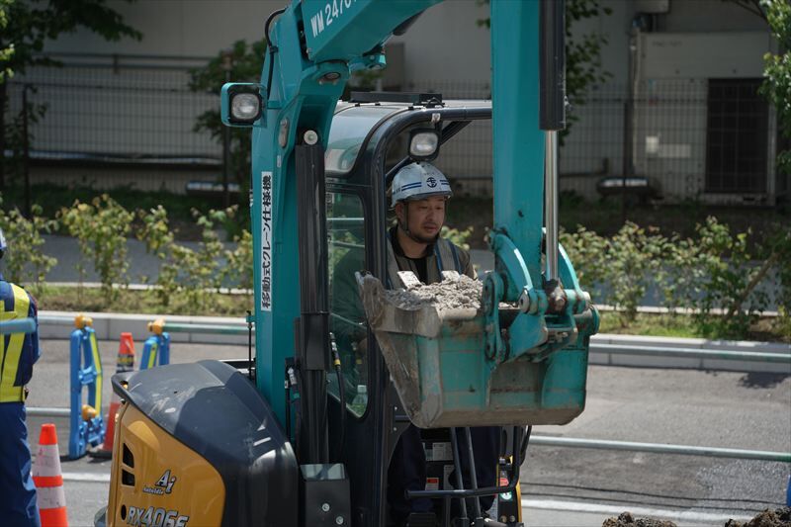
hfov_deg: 13.6
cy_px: 264
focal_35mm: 151
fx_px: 3317
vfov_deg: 9.1
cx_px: 396
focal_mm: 151
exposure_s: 1/400
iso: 125
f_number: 5.6
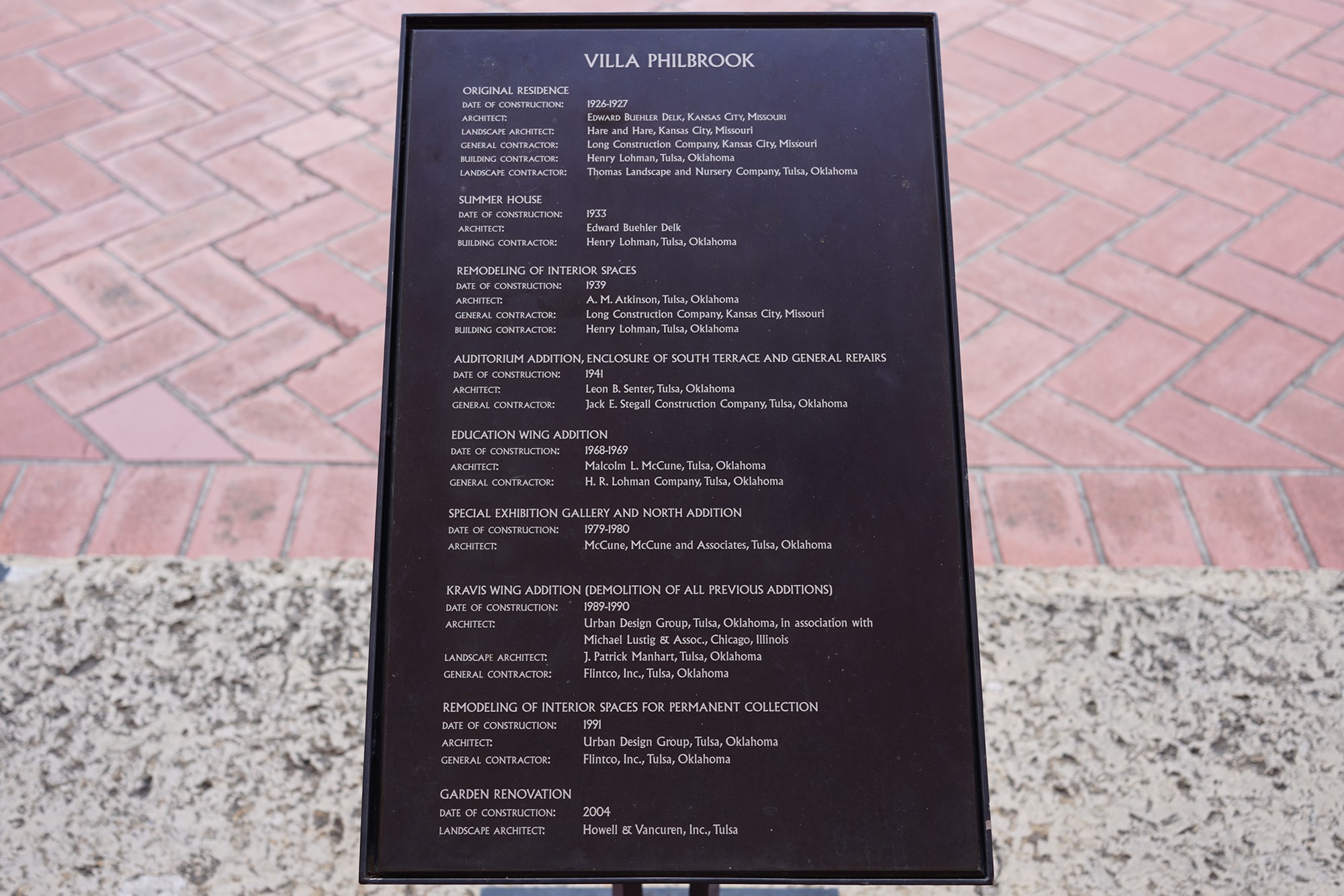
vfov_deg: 37.9
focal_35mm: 35
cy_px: 448
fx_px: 1307
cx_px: 672
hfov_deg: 54.4
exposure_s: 1/100
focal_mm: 35
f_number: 5
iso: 100
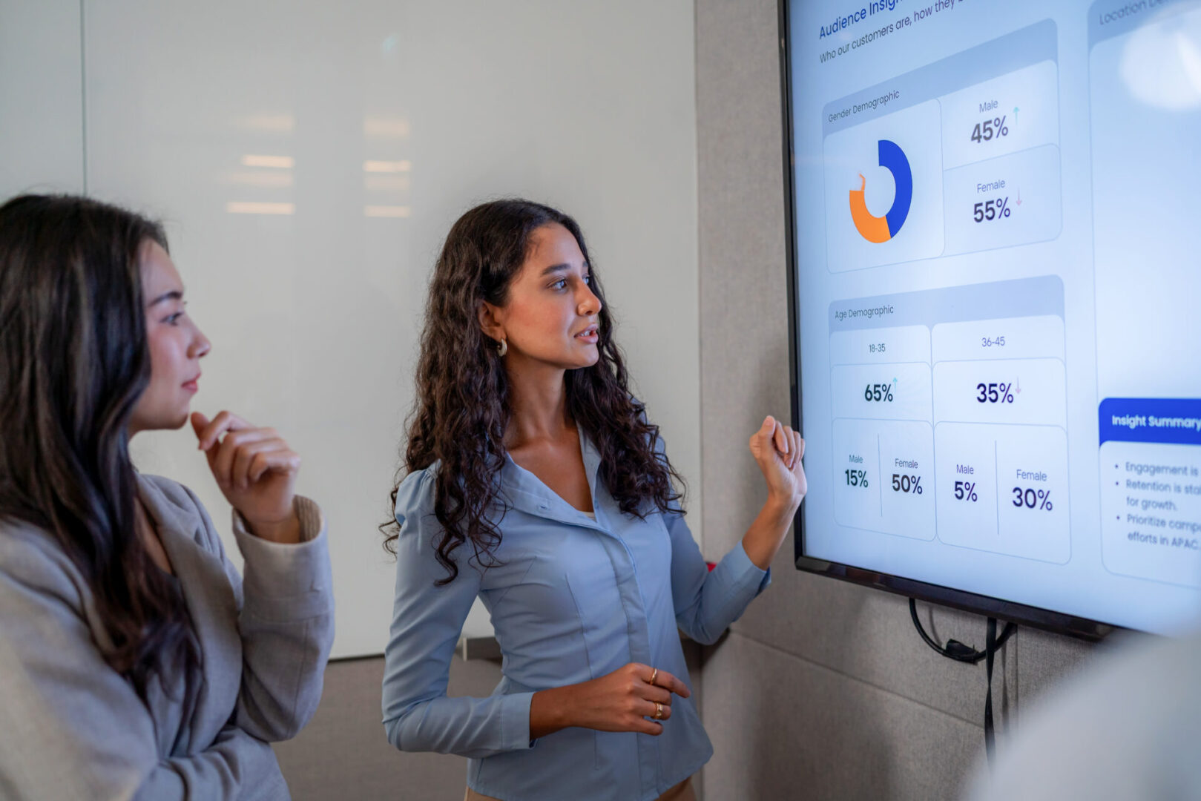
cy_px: 400
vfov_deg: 37.9
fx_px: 1168
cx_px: 600
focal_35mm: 35
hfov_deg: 54.4
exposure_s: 1/250
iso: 500
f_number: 2
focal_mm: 35
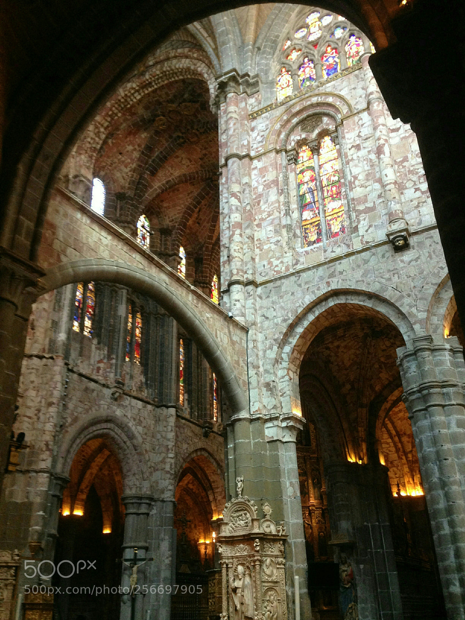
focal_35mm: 33
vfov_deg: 55.4
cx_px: 232
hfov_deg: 42.9
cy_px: 310
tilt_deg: +29.6
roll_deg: +0.6
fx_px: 591
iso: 160
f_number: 2.4
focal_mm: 4.12
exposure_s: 1/20
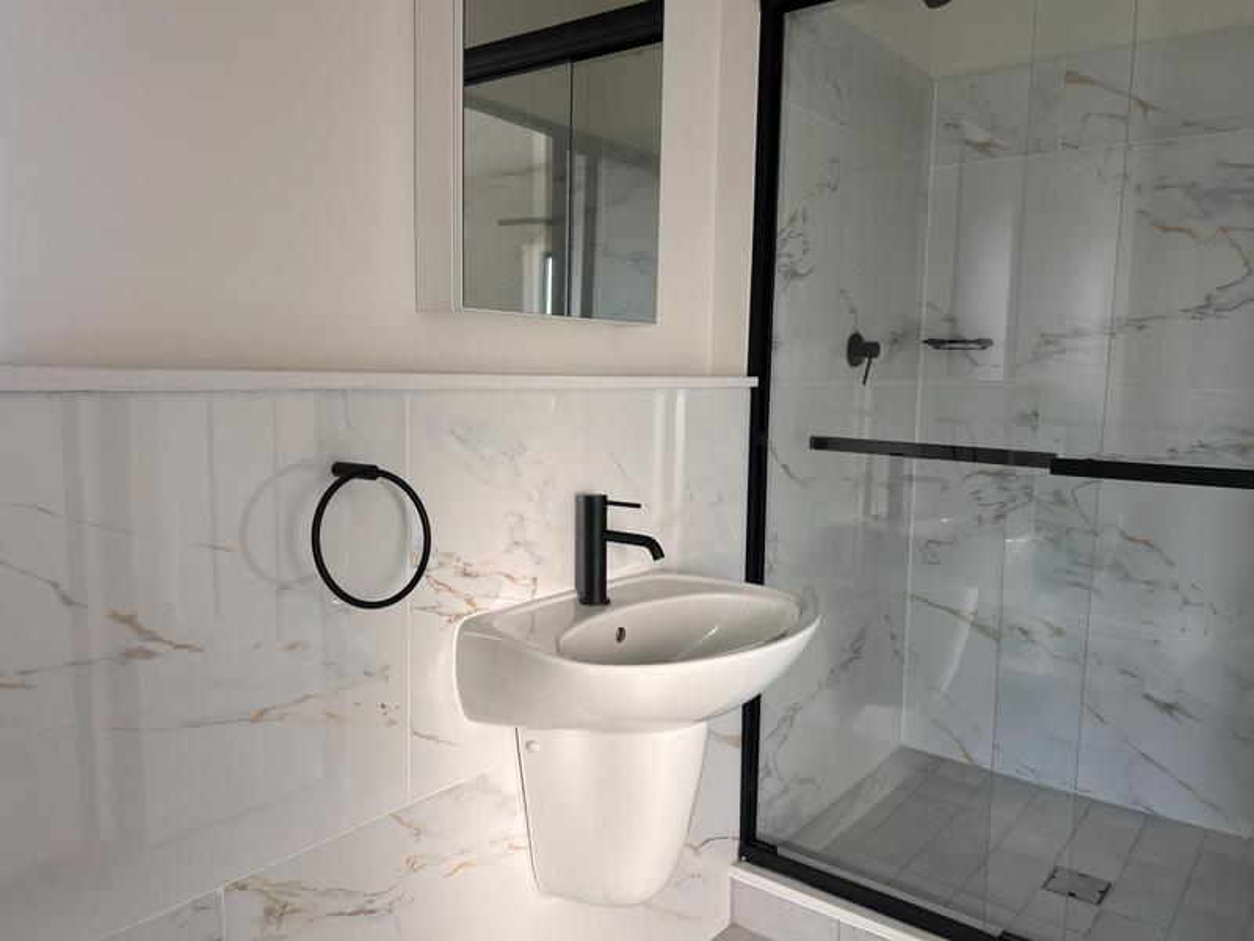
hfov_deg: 67.3
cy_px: 470
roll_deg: -0.1
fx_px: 942
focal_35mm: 26
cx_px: 627
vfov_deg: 53.1
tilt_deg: -6.1
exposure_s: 1/325
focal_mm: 5.7
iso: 50
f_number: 1.5
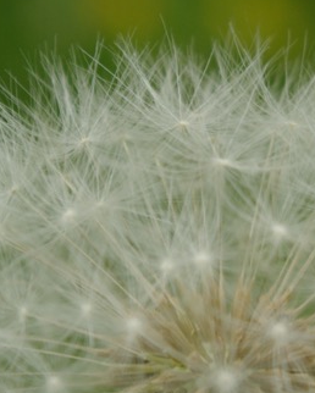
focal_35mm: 265
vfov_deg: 7.3
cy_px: 397
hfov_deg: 5.9
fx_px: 3081
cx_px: 219
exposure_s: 1/250
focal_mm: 55
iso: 200
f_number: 9.5
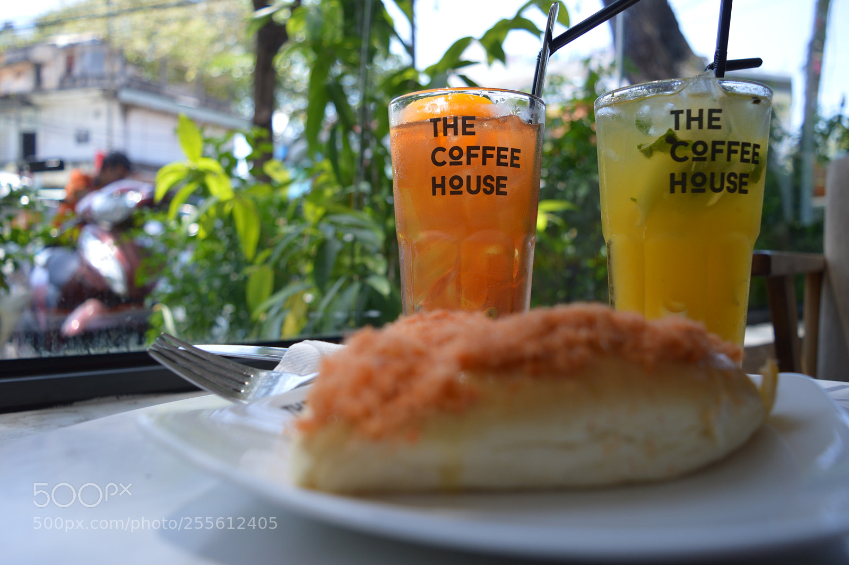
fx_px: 707
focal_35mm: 30
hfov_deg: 62.0
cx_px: 424
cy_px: 282
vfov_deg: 43.5
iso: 100
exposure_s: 1/125
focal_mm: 20
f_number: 3.8
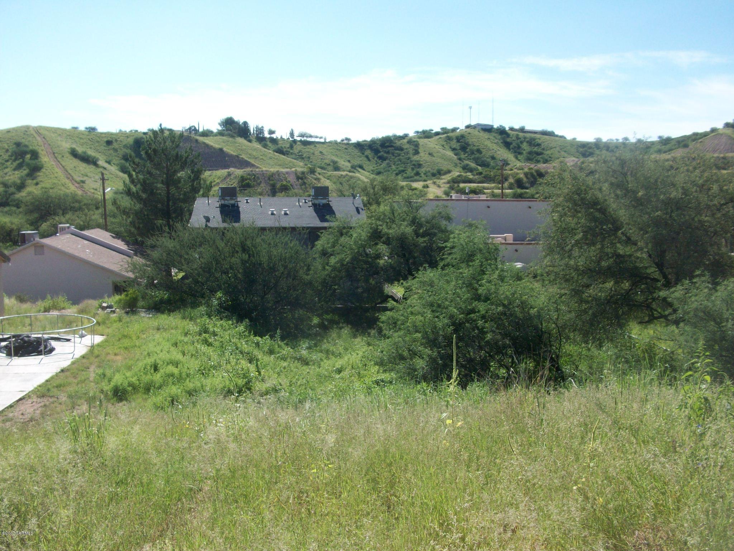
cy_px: 276
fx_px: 721
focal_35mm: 34
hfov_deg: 54.0
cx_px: 367
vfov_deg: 41.8
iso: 64
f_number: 5.5
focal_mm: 5.7
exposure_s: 1/274
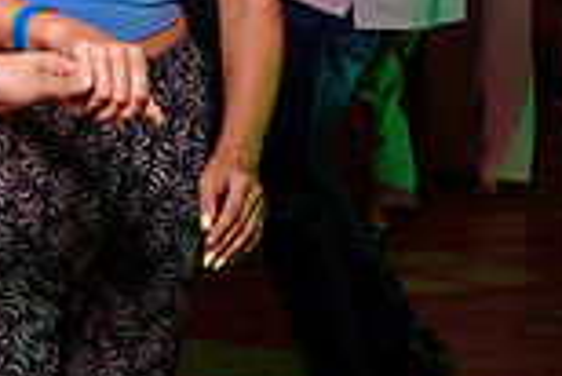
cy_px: -69
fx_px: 1859
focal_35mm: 119
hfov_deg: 16.1
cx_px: -207
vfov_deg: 11.3
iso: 800
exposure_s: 1/80
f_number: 2.8
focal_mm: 27
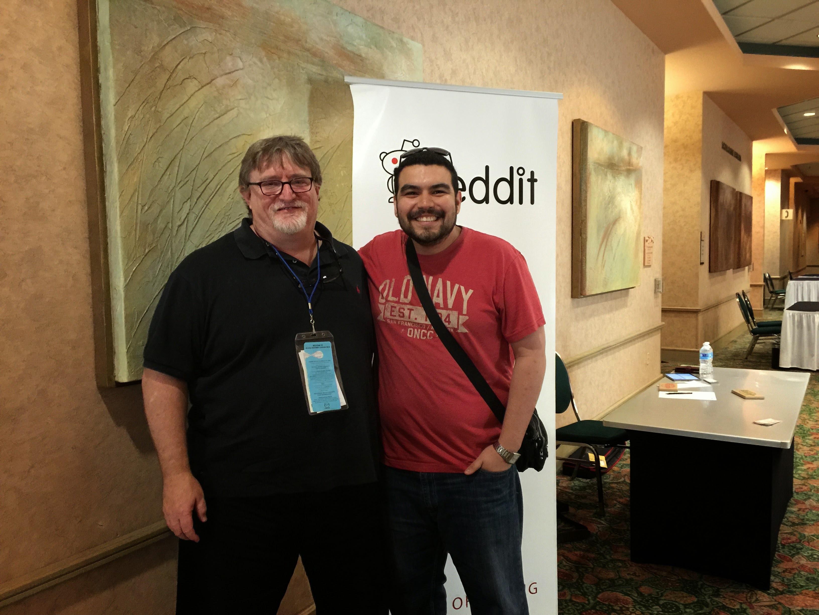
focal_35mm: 29
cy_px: 308
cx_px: 410
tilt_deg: -2.9
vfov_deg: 48.2
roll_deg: +0.6
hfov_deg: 61.7
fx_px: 686
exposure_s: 1/4
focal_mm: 4.15
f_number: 2.2
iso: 100
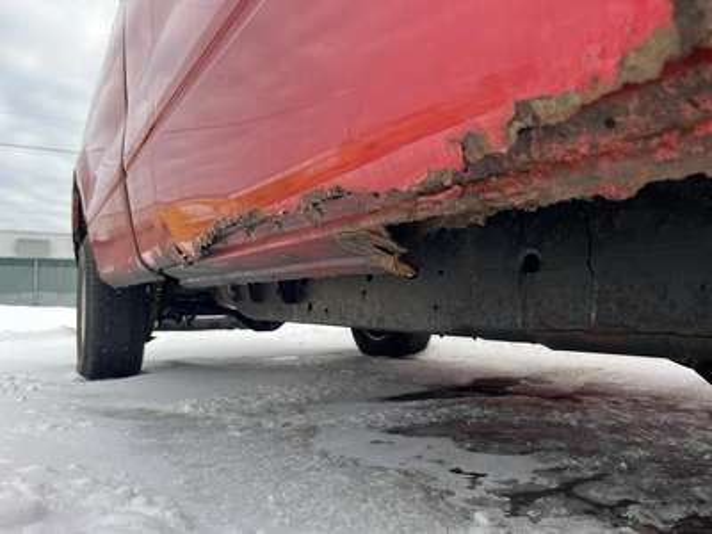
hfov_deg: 67.3
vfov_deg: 53.1
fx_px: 535
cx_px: 356
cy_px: 267
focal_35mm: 26
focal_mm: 5.1
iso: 50
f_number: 1.6
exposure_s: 1/661
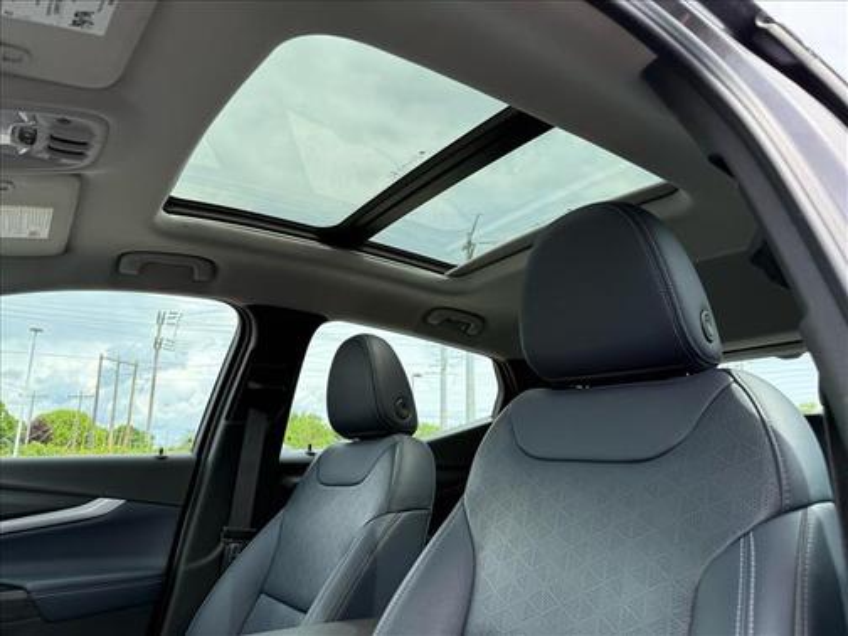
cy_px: 318
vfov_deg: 56.8
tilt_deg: +15.4
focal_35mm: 24
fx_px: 588
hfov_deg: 71.6
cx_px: 424
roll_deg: +0.2
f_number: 1.78
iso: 100
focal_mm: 6.76
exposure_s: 1/1437
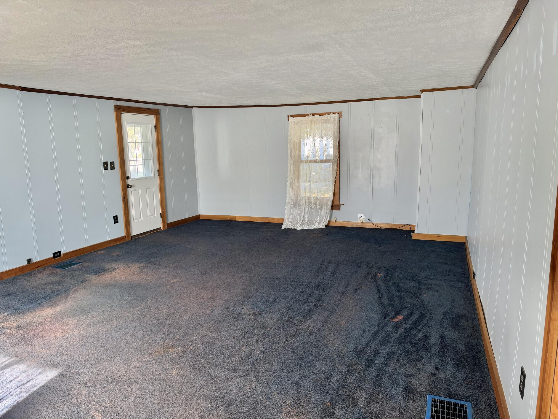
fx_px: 387
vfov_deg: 56.8
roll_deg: +1.5
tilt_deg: -9.2
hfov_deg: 71.6
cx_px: 279
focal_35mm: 24
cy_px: 210
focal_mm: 6.93
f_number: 1.8
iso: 250
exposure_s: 1/121
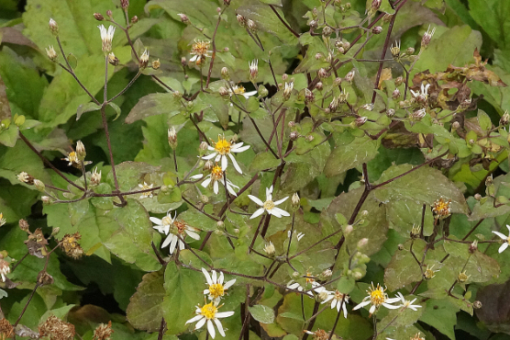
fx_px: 4587
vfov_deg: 4.2
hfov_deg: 6.4
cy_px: 263
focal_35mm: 324
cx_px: 305
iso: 1250
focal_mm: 100
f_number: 13
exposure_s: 1/160
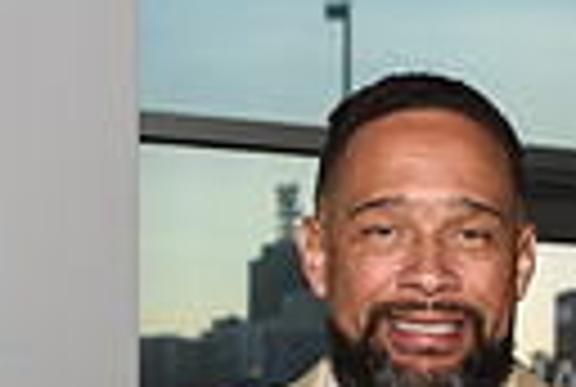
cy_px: 812
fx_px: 2245
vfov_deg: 9.2
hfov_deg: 14.6
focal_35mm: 140
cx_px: 400
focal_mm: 31
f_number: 4
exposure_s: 1/60
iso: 100
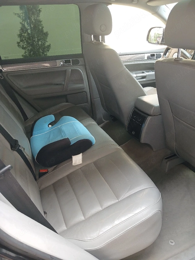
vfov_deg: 65.3
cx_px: 98
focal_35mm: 27
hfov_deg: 51.4
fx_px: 203
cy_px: 130
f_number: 1.8
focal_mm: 3.98
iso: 80
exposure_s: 1/50.3
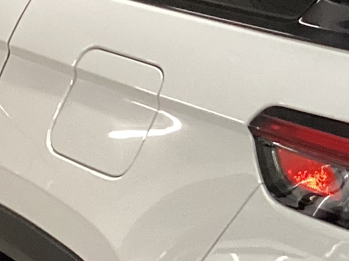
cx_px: 484
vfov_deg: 9.5
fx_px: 1572
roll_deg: +0.8
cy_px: 153
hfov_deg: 12.2
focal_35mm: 156
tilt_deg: -15.9
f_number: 2.4
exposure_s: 1/50
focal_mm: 3.3
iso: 200
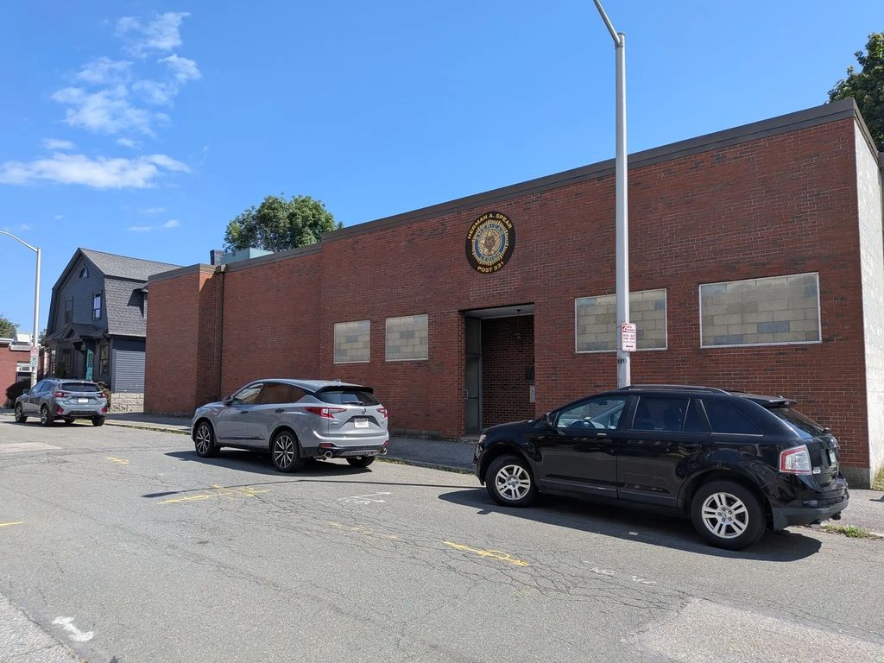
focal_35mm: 24
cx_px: 442
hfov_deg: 71.6
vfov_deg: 56.8
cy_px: 332
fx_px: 613
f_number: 1.7
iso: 28
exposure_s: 1/968
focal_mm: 4.53
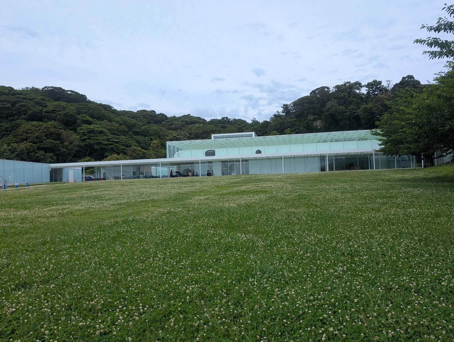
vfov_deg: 51.5
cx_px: 239
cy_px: 175
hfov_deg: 65.2
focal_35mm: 27
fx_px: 355
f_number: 1.68
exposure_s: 1/1134
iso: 20
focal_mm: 6.9
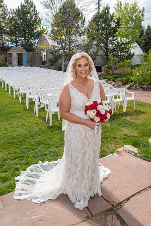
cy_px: 113
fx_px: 195
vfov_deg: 60.3
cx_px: 76
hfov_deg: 42.3
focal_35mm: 31
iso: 80
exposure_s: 1/160
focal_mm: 31
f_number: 6.3
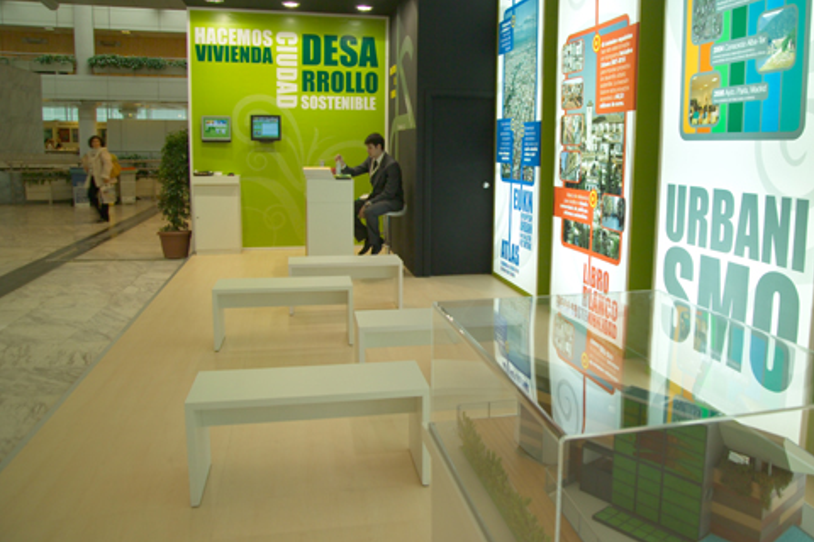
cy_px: 222
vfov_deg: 43.4
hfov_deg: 61.5
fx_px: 678
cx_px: 482
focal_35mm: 30
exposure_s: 1/20
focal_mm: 24
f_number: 5.6
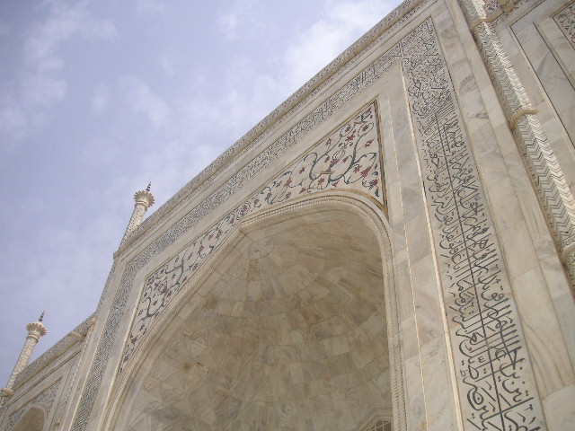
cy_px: 216
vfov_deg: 38.7
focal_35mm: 37
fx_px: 615
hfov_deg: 50.1
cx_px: 288
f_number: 6.7
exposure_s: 1/180
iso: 50
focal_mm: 6.1
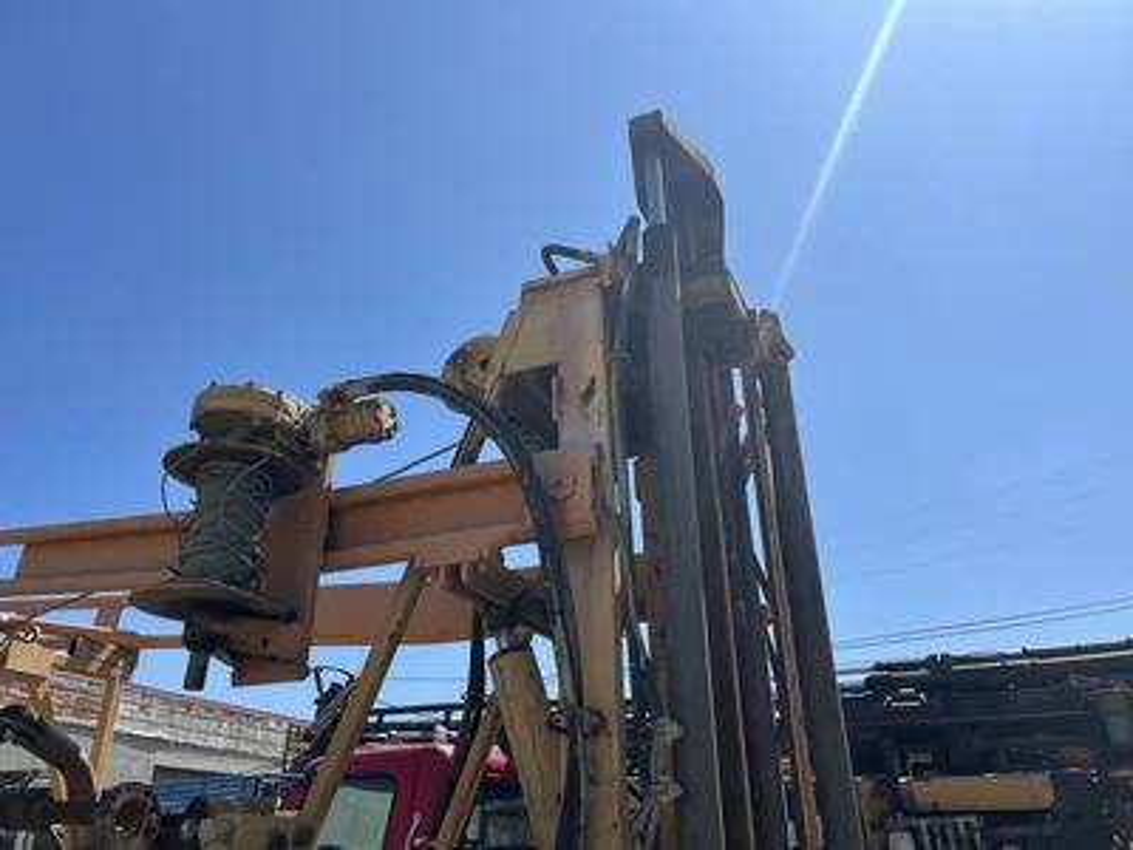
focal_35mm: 26
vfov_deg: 53.1
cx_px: 566
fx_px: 851
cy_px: 425
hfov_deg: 67.3
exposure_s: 1/4484
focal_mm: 5.1
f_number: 1.6
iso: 50
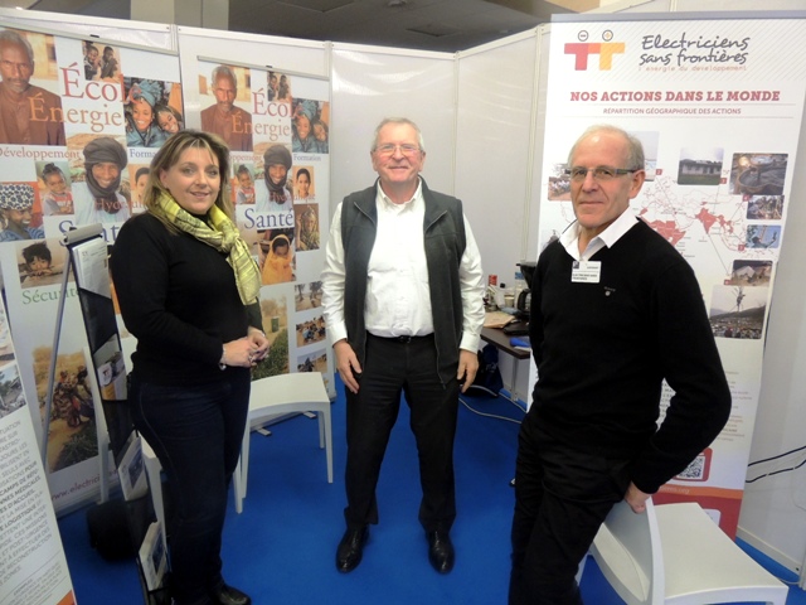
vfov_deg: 56.8
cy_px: 302
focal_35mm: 24
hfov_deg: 71.6
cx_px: 403
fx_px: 559
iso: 400
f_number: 3
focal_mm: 4.3
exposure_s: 1/30
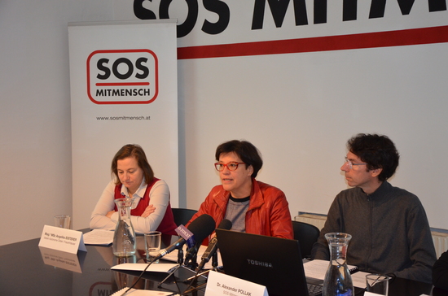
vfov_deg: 25.6
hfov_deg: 37.9
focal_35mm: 52
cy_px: 148
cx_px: 224
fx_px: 652
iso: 1400
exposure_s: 1/60
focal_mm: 35
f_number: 4.5
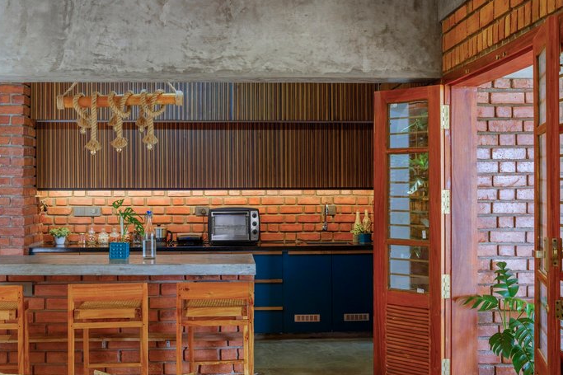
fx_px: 750
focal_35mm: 48
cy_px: 200
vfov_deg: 28.1
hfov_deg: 41.0
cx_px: 242
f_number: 5
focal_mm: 27
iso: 200
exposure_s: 1/8
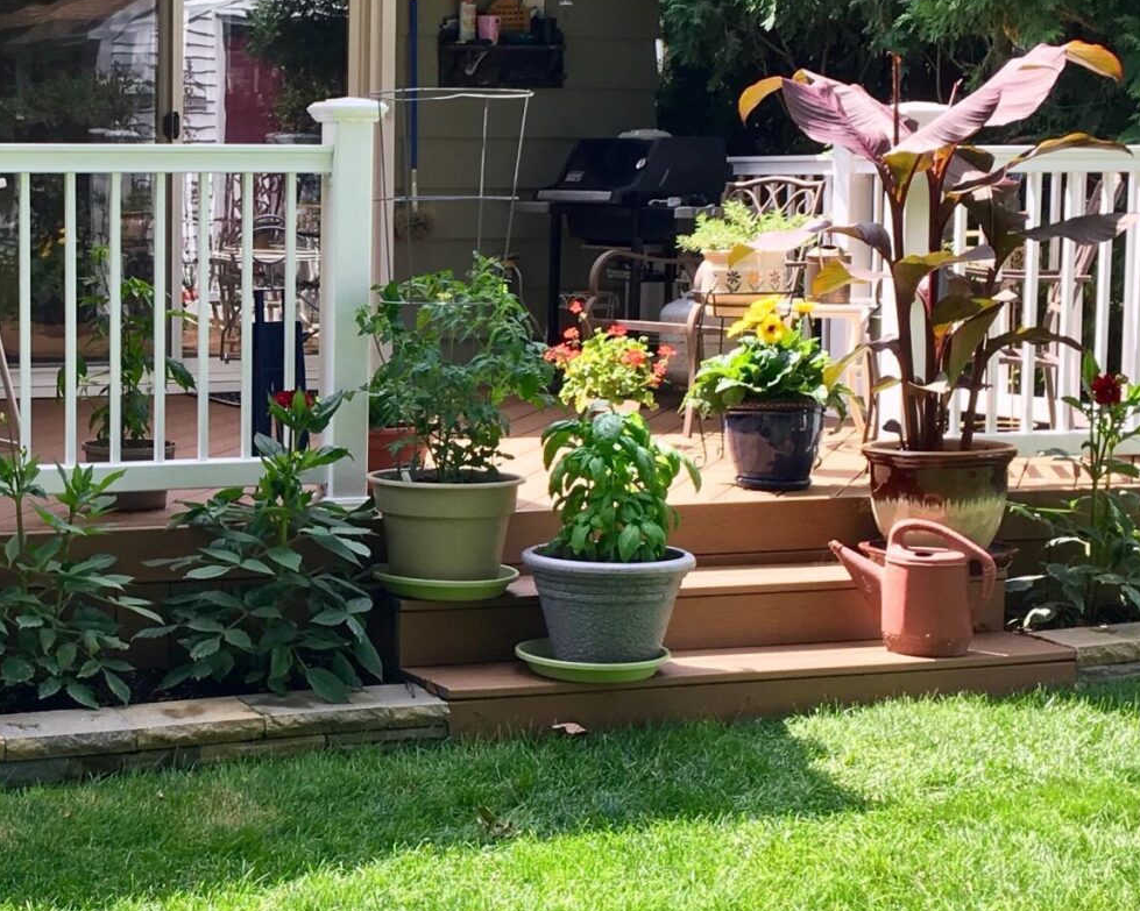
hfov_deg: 24.9
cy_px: 451
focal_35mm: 74
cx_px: 91
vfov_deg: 20.7
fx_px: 2496
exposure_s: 1/295
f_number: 2.2
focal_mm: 4.15
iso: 25
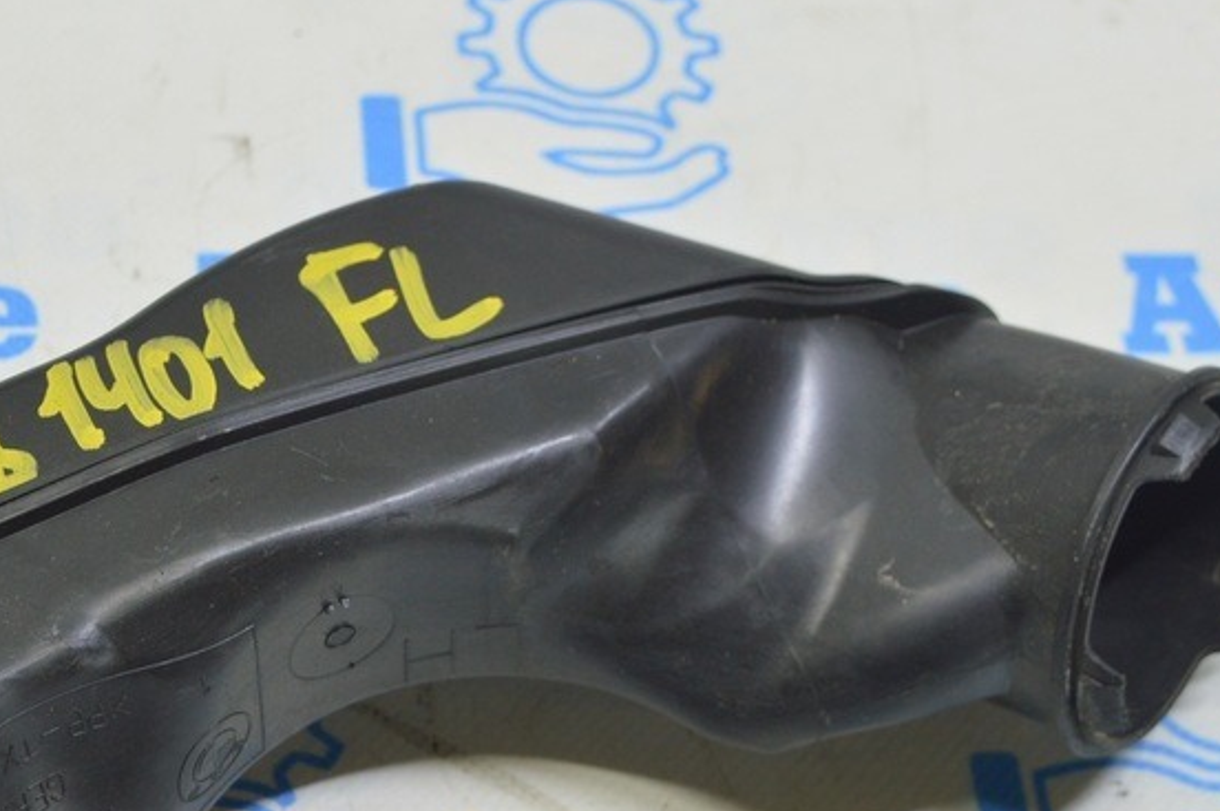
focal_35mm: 89
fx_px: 3013
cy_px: 514
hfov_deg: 22.5
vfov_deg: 15.3
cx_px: 225
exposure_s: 1/20
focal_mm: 32
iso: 400
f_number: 5.6
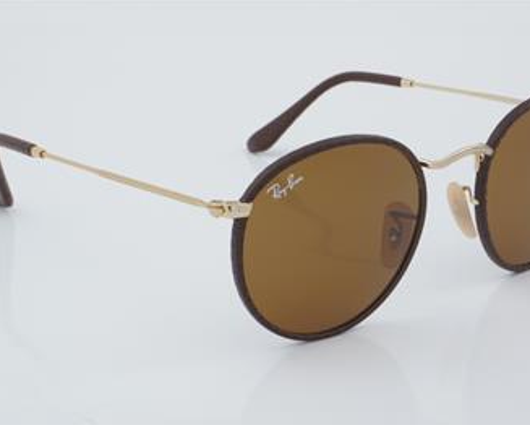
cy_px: 212
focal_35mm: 86
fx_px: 1350
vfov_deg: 17.9
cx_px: 293
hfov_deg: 22.2
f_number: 32
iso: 100
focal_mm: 50
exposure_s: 1/4
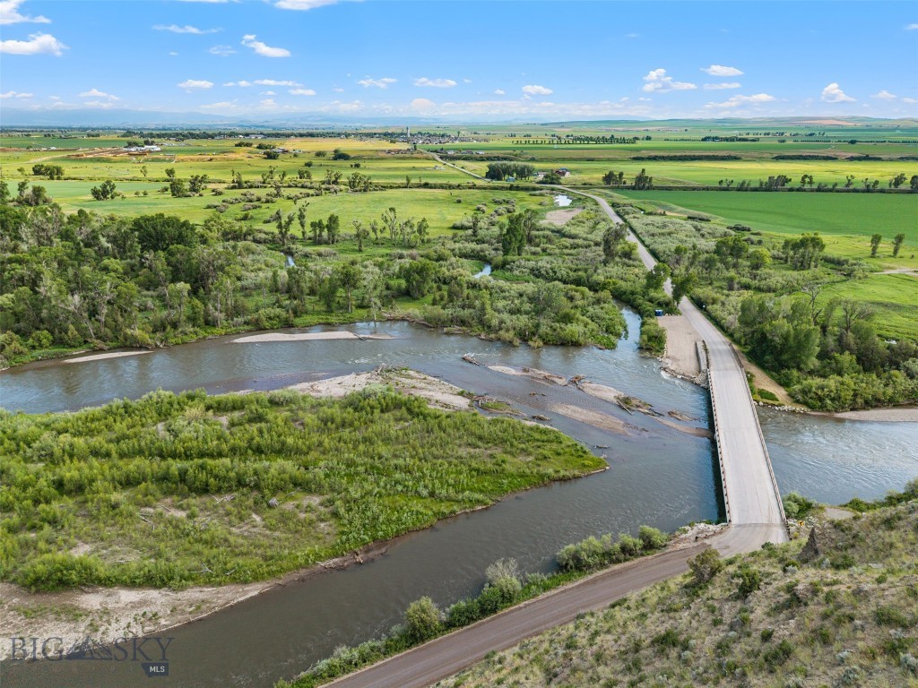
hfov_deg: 71.6
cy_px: 344
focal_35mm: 24
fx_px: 636
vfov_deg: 56.8
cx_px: 459
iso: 250
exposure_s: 1/3200
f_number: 1.8
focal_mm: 8.67
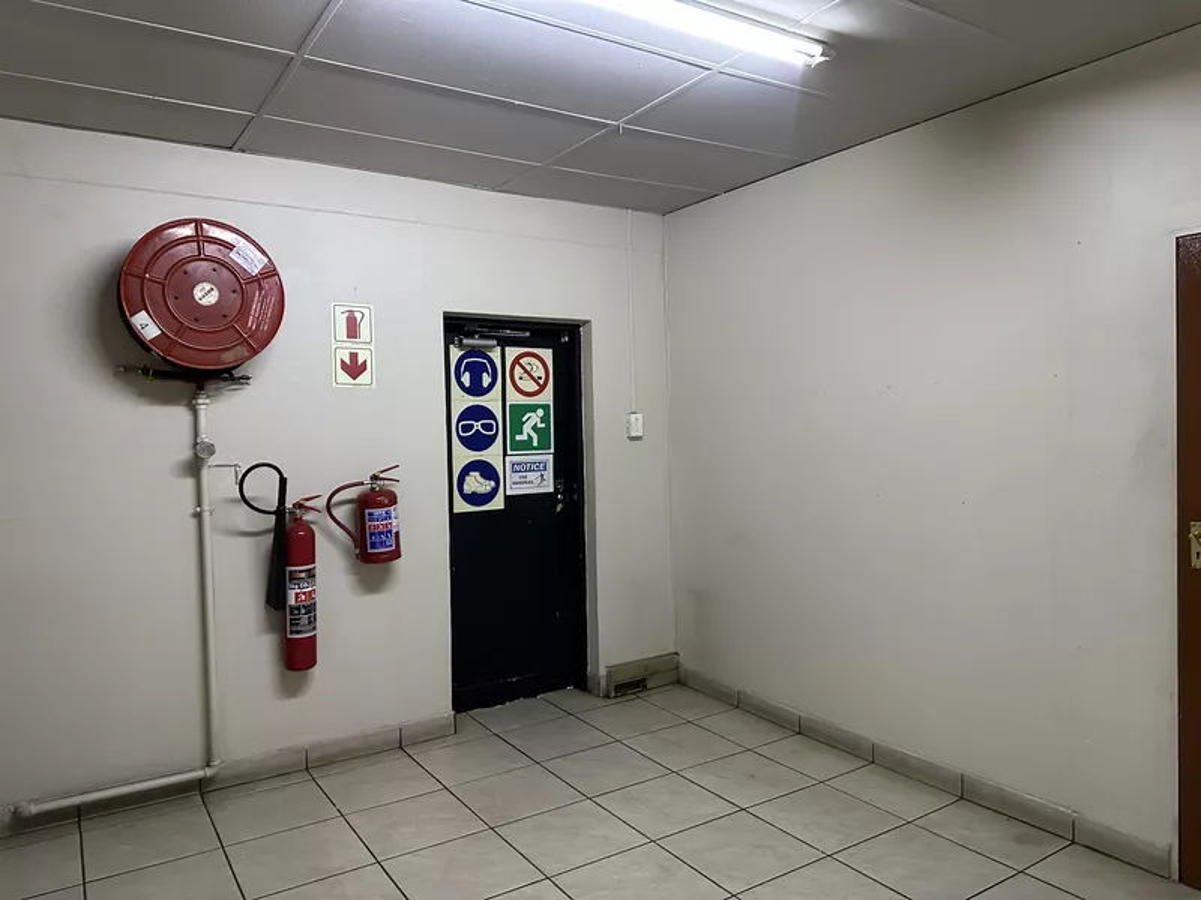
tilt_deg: -0.5
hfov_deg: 71.6
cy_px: 450
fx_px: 833
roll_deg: +1.2
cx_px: 600
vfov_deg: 56.8
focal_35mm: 24
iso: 500
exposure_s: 1/50
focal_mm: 6.86
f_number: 1.78
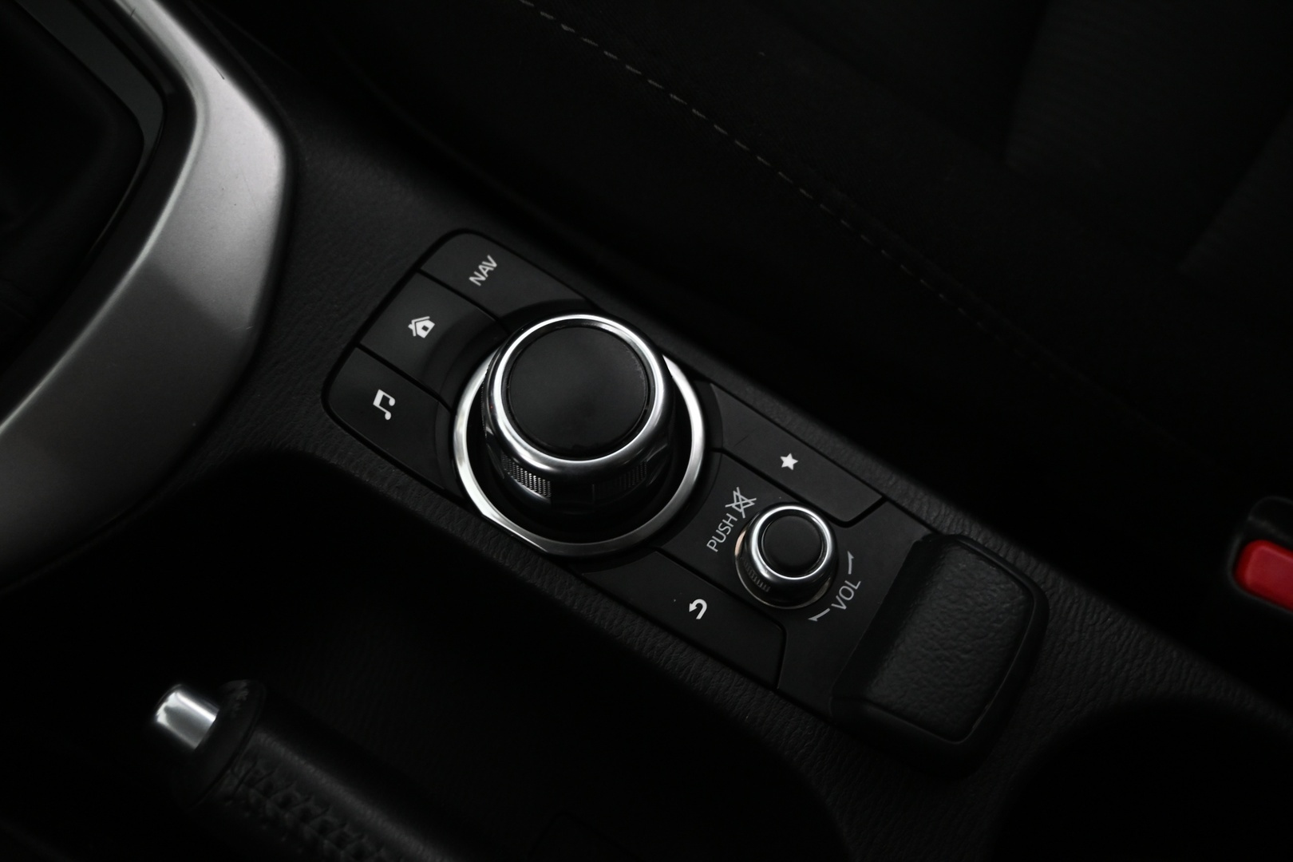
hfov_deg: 60.7
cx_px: 646
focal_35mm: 31
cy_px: 431
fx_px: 1104
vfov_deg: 42.6
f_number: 3.8
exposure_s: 1/20
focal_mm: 20.5
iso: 1600
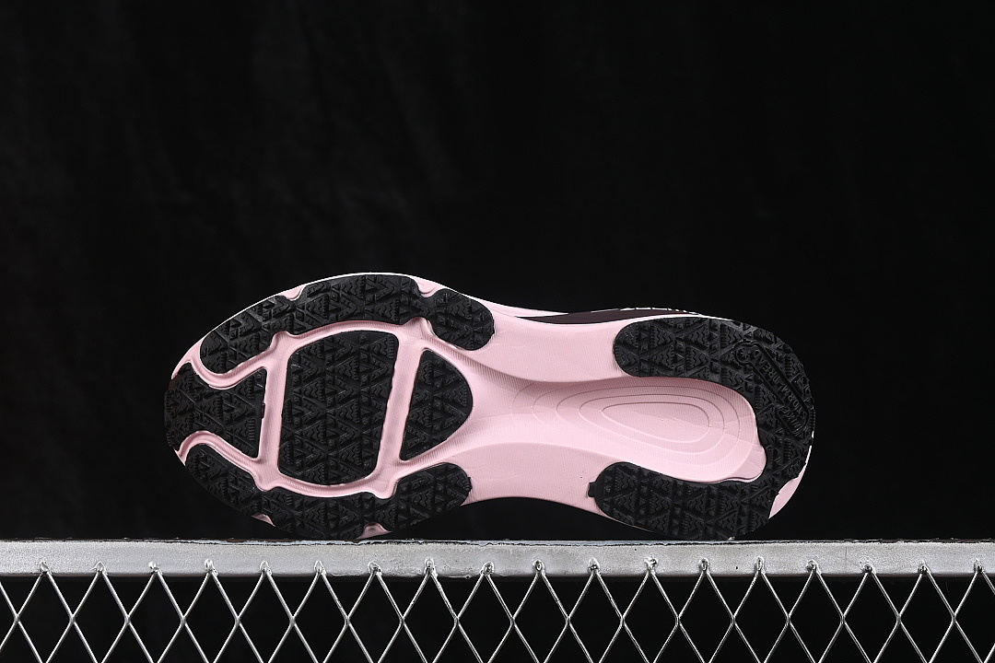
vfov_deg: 18.2
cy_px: 332
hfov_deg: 27.0
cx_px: 498
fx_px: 2073
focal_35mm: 75
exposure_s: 1/60
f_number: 7.1
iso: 160
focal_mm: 50
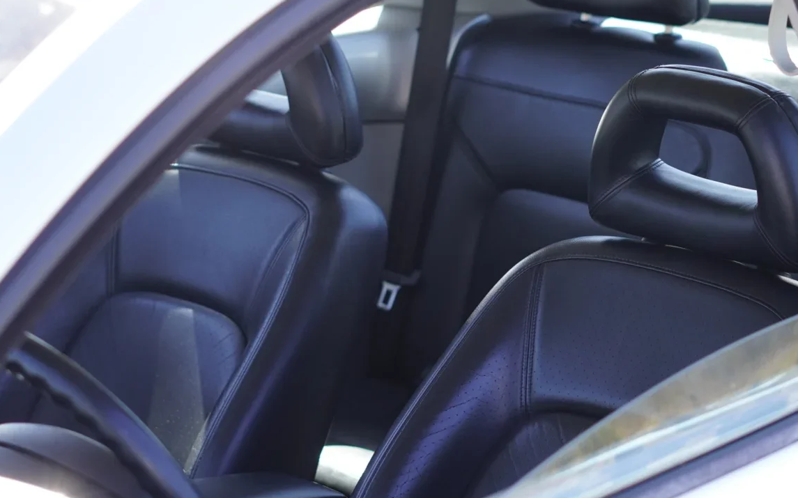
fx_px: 2348
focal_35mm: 108
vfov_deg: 12.1
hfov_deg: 19.2
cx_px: 511
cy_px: 196
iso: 250
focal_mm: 50
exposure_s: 1/500
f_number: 2.5
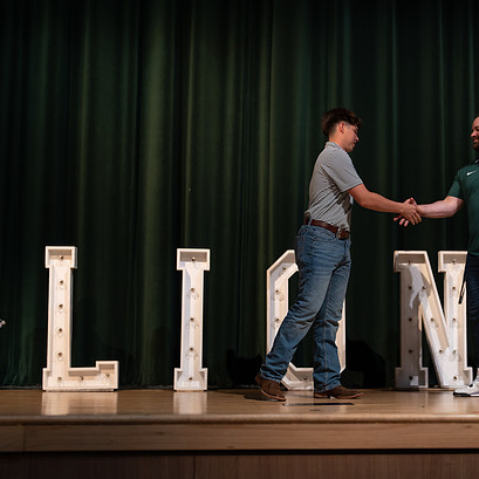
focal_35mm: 67
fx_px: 1049
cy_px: 240
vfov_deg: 25.7
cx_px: 356
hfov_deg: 25.4
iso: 500
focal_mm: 50
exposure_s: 1/320
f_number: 1.2
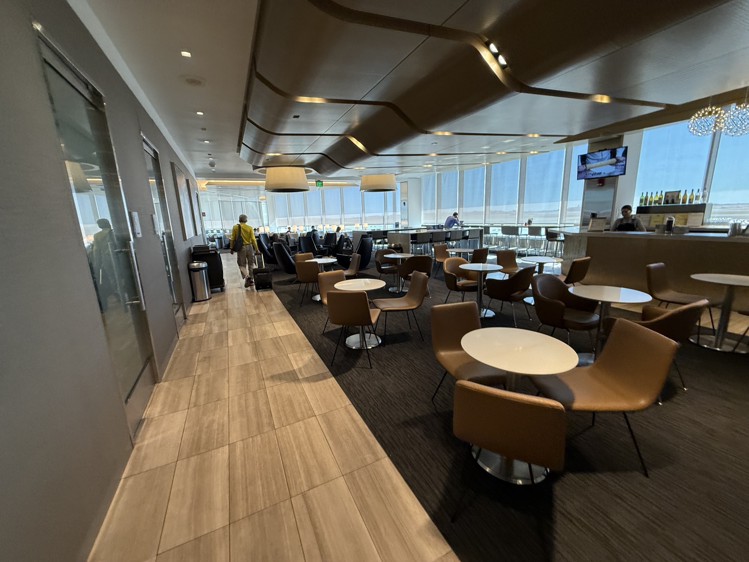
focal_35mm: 14
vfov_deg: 85.7
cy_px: 281
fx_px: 303
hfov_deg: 102.1
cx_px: 374
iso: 200
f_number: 2.2
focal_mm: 2.22
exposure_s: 1/120
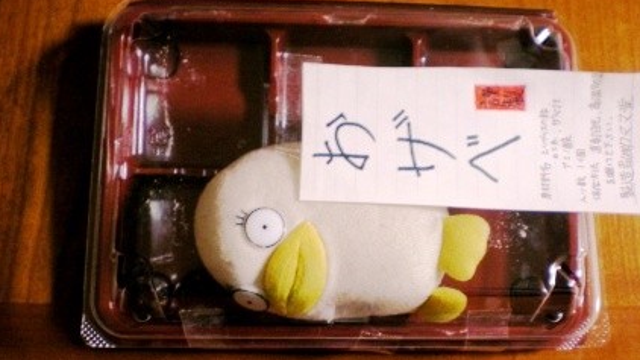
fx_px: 746
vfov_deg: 27.1
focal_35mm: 44
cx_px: 337
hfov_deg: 46.4
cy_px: 196
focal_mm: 6.3
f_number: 3.1
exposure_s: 1/8
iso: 296
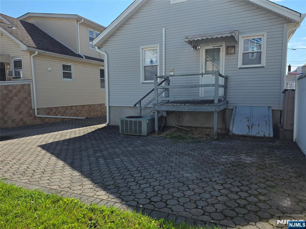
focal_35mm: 23
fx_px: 203
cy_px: 114
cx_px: 153
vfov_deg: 58.8
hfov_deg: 74.0
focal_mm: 6.3
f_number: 1.7
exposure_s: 1/5000
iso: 80
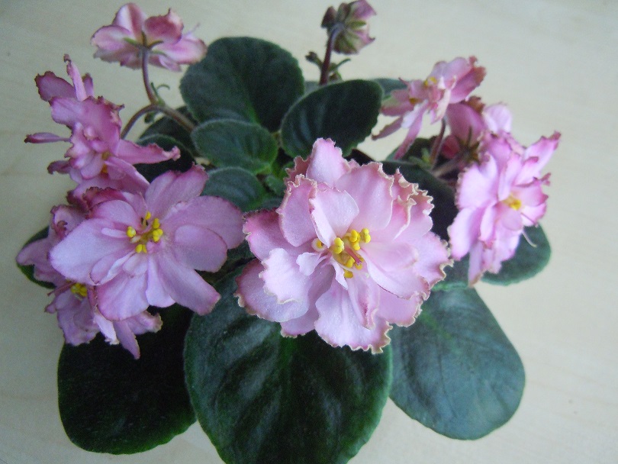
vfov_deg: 46.8
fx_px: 536
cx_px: 309
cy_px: 232
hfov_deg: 59.9
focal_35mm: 30
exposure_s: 1/125
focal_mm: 5.4
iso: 640
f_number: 3.5
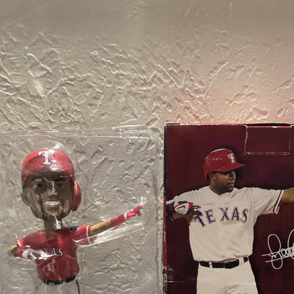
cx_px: 176
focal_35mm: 37
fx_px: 356
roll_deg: +0.0
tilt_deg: -13.3
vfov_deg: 42.2
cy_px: 250
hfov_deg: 44.7
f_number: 1.78
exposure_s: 1/60
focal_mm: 6.76
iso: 800
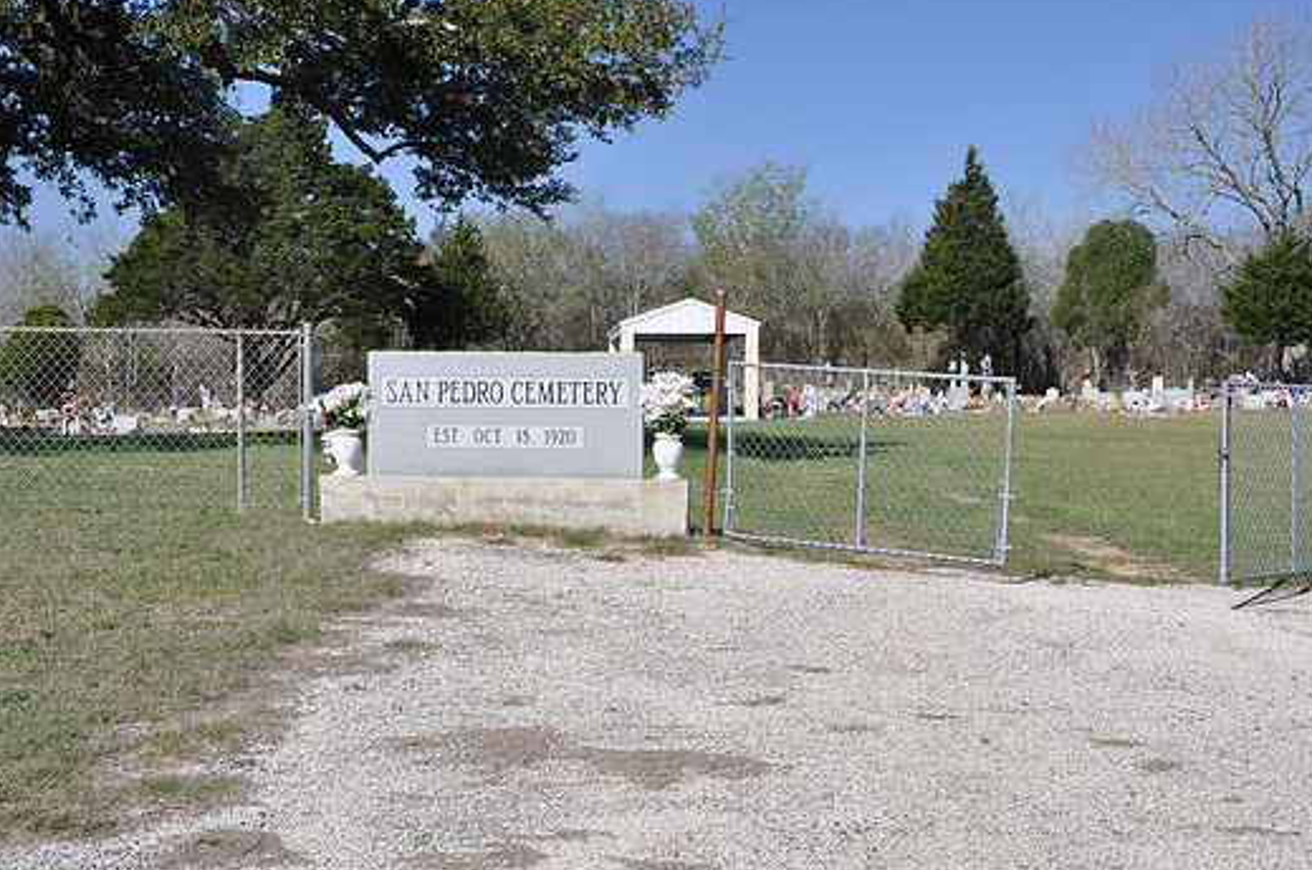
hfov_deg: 35.1
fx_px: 2073
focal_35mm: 57
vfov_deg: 23.7
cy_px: 469
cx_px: 650
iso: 200
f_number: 11
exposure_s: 1/125
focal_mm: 34
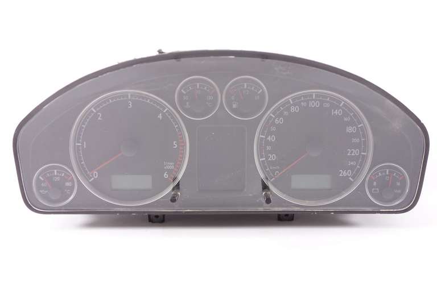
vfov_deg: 27.0
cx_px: 218
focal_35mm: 50
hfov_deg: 39.6
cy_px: 146
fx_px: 607
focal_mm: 18.45
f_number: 3.2
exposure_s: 1/60
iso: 500
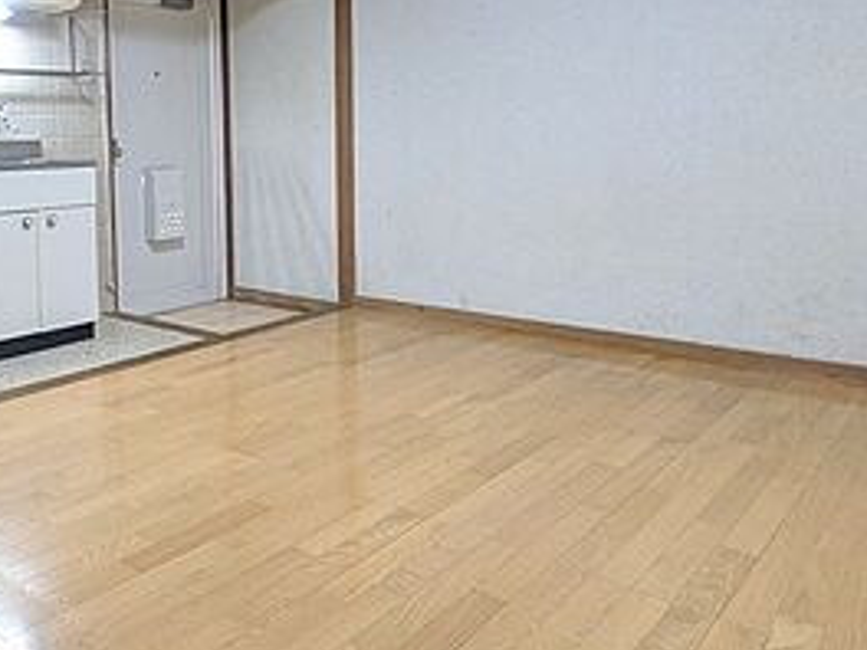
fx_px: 852
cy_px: 204
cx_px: 240
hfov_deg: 52.1
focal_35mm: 34
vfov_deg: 41.1
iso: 419
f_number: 2.2
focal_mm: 1.83
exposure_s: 1/40
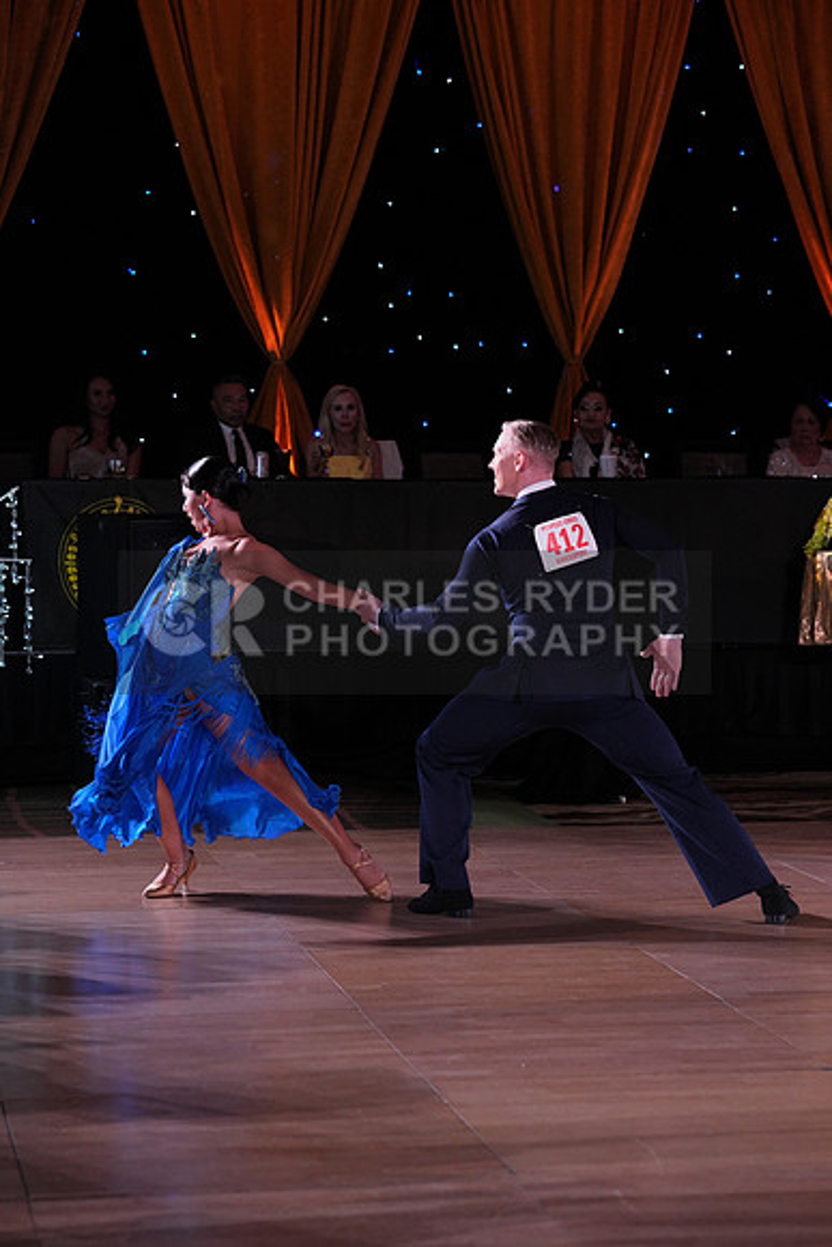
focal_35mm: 92
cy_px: 624
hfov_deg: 14.9
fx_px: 3187
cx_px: 416
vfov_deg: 22.1
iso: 1000
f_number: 4
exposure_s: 1/400
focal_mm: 92
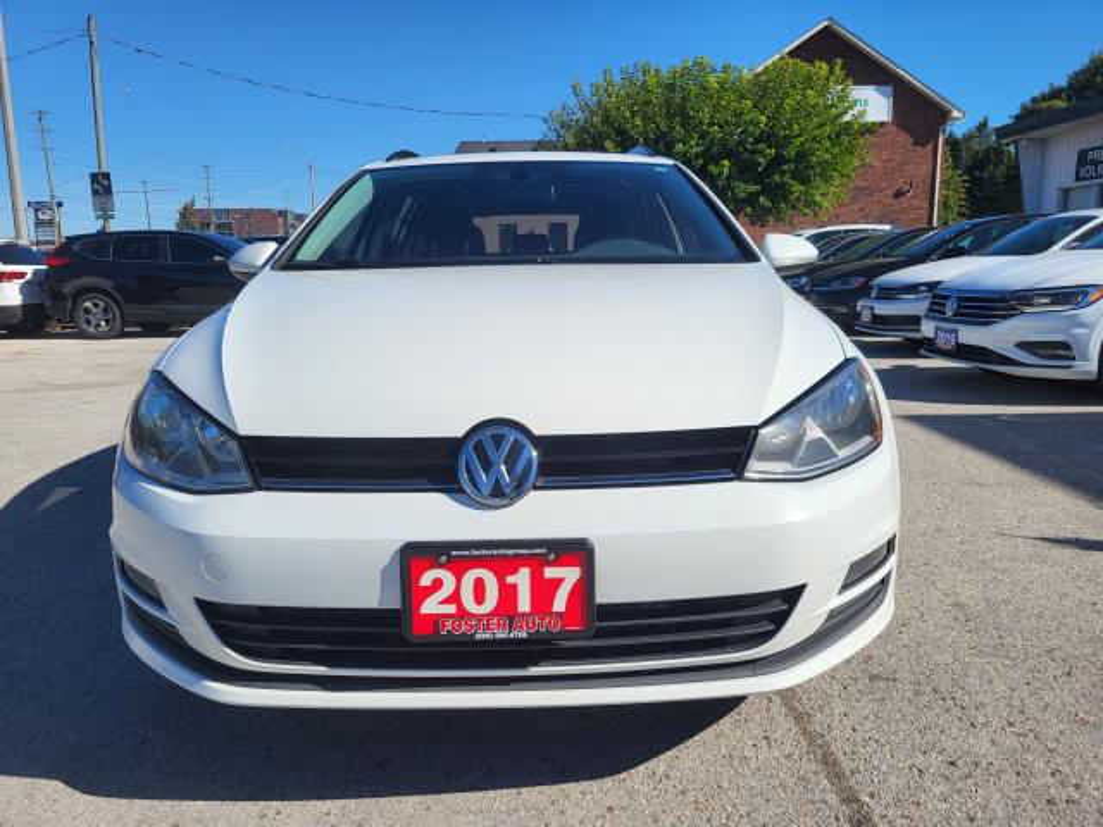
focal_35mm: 26
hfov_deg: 67.3
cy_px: 414
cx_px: 552
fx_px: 828
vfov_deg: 53.1
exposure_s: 1/4176
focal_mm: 5.4
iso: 40
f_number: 1.8
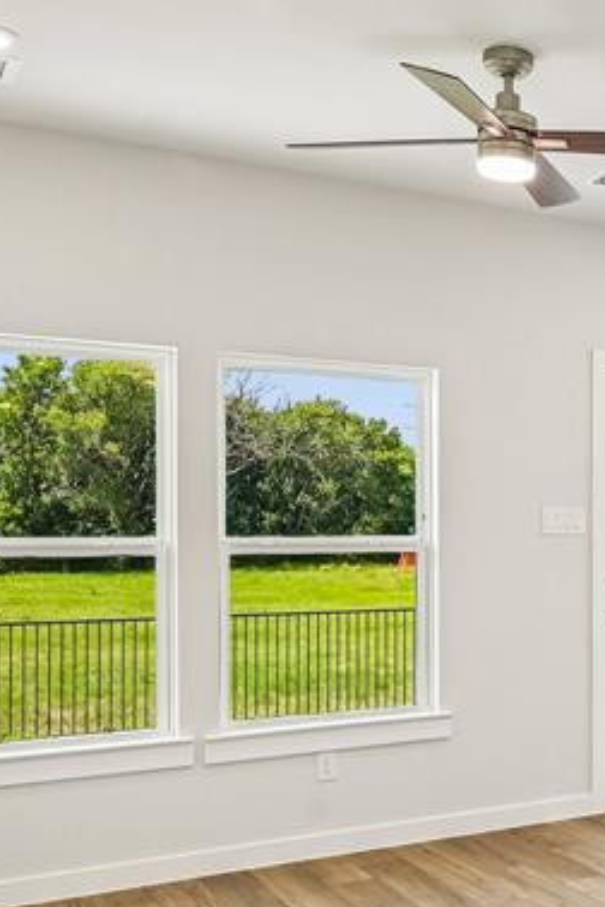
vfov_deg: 41.5
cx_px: 773
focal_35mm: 47
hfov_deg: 24.9
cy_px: 525
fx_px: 1194
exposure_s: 1/80
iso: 400
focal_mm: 17.5
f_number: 8
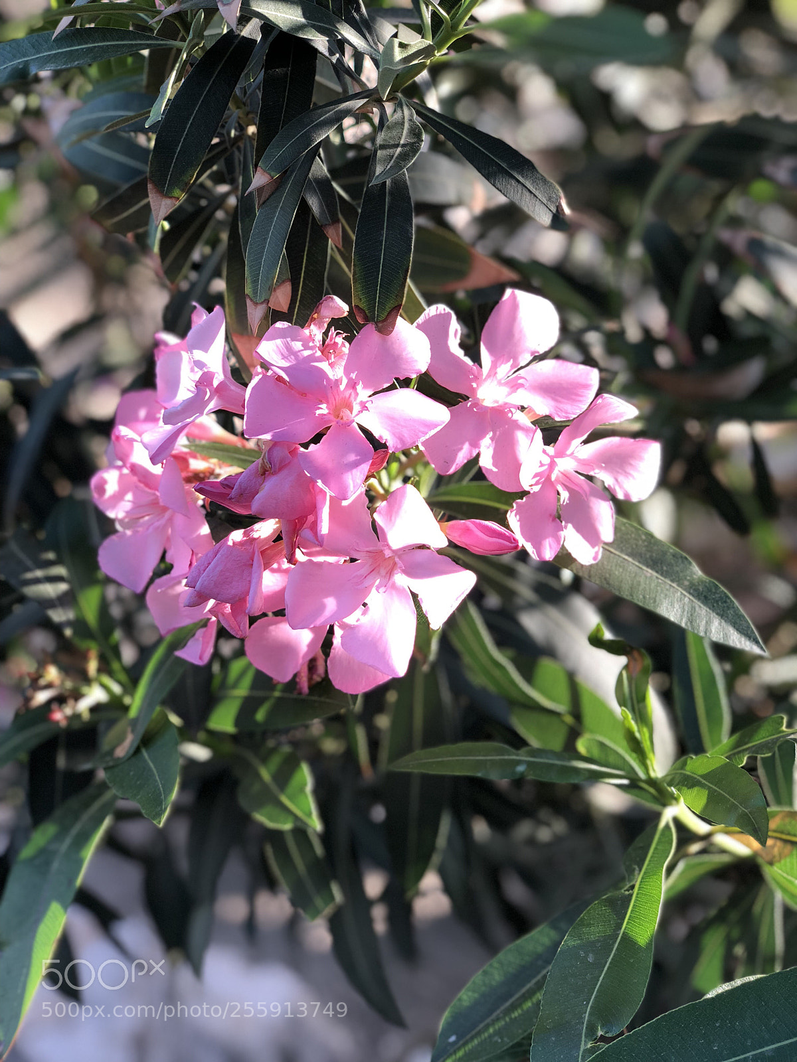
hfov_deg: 28.0
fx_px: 1596
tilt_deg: -8.8
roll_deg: +3.2
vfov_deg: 36.8
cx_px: 398
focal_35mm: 52
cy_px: 531
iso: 25
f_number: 2.4
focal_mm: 6
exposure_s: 1/120
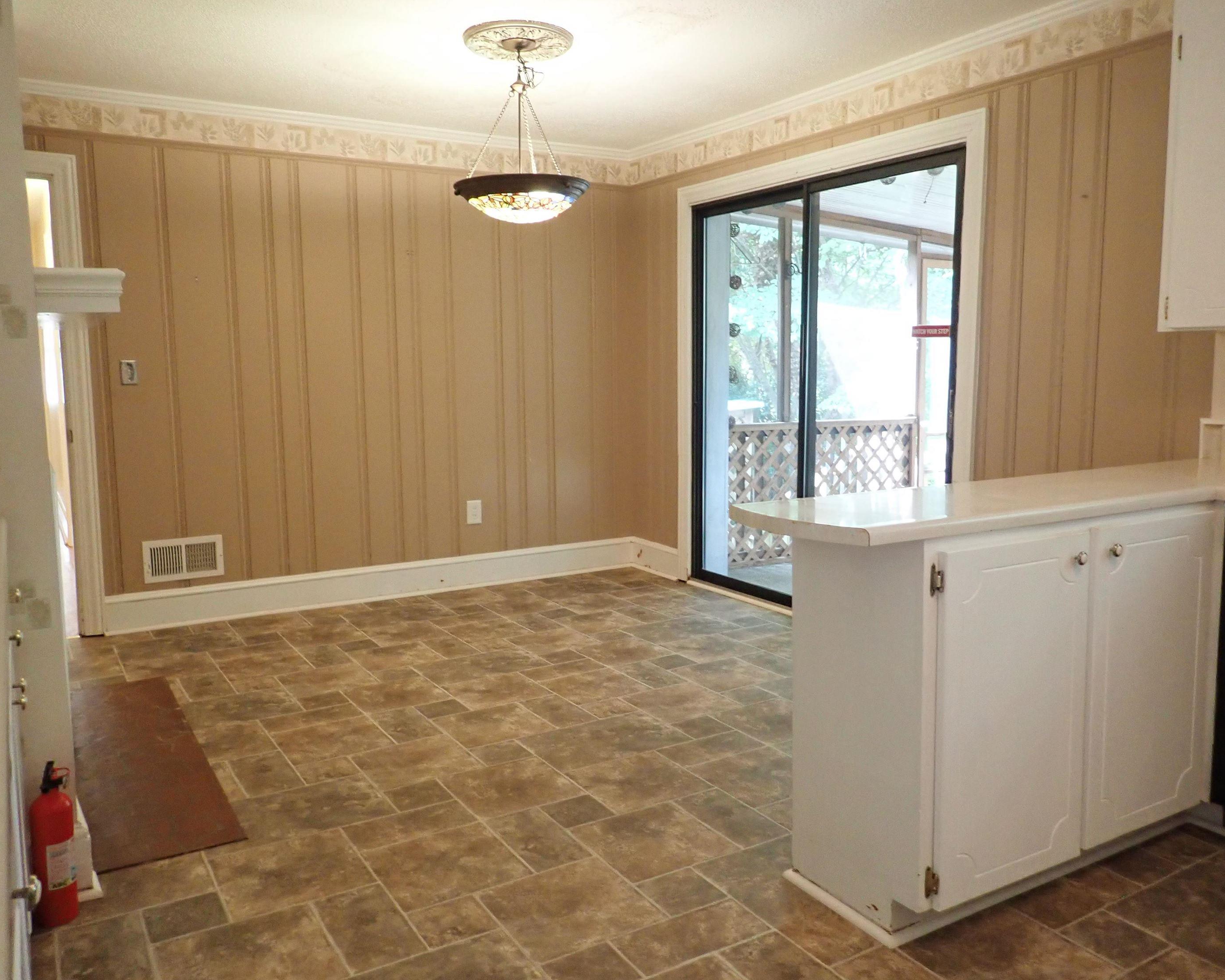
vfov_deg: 53.2
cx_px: 626
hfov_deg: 64.1
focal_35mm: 27
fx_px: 979
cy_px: 480
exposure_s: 1/30
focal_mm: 4.5
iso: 400
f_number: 2
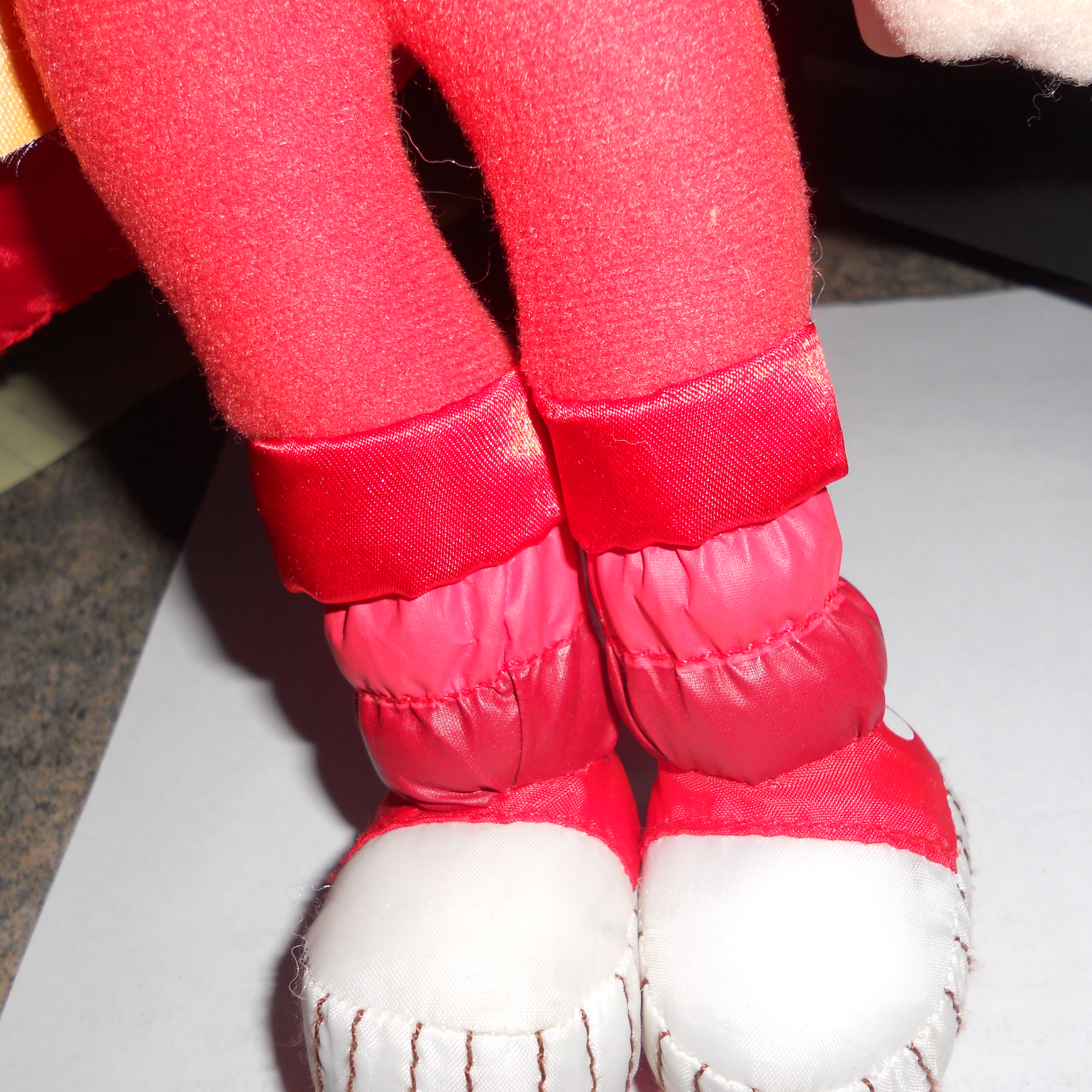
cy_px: 544
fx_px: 1356
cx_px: 558
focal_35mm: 38
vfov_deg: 43.9
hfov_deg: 43.9
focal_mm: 5.8
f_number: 8.8
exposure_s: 1/25
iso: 80
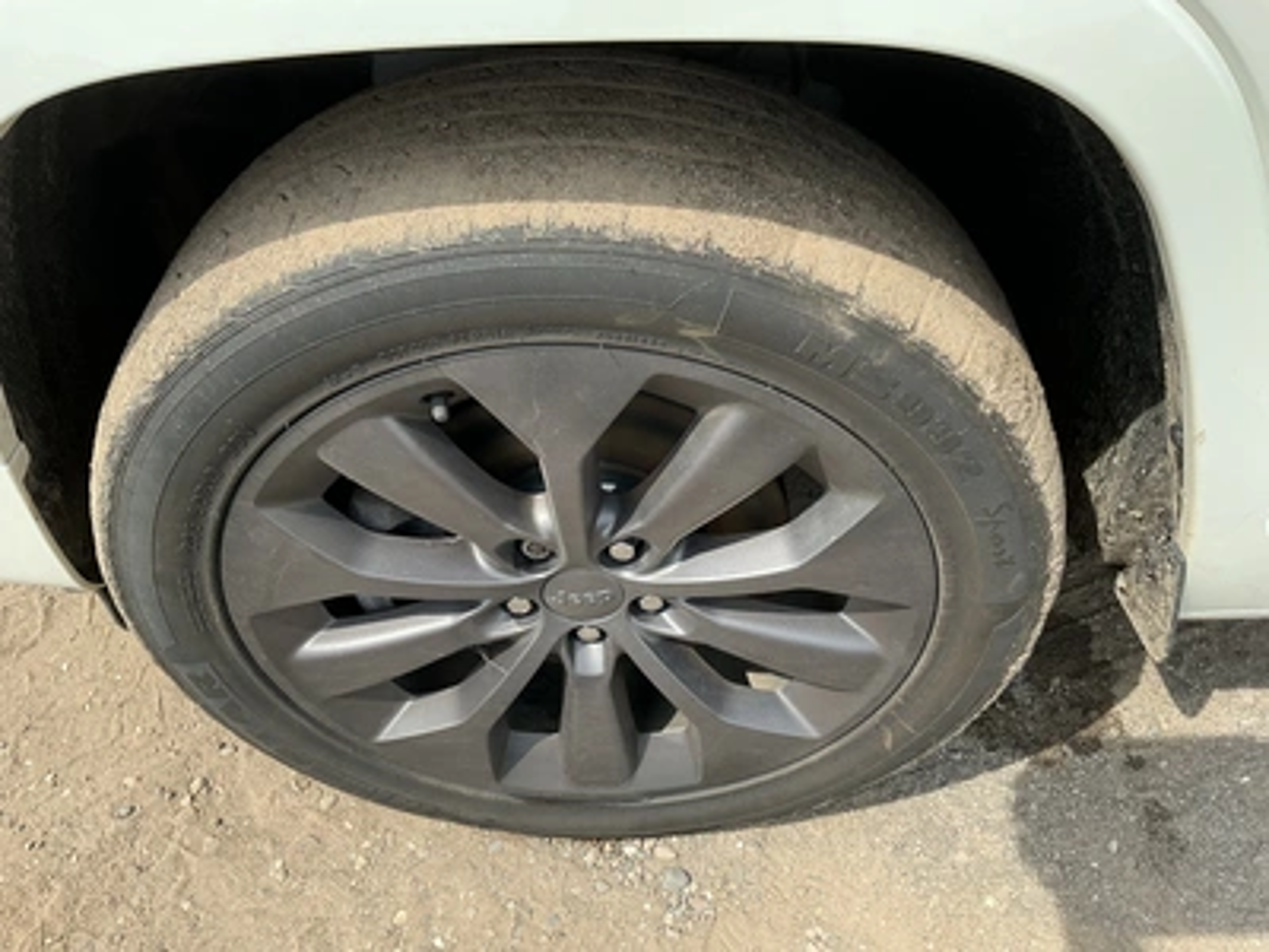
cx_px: 634
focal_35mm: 28
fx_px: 1026
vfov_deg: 49.7
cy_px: 476
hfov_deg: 63.4
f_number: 1.8
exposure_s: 1/519
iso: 25
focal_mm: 3
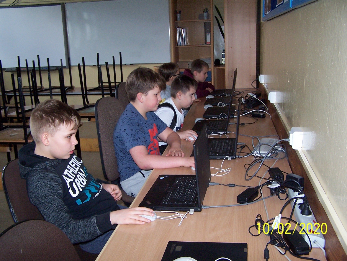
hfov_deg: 49.0
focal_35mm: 38
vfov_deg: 37.7
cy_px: 130
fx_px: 381
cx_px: 174
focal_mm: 6.3
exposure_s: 1/60
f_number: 2.8
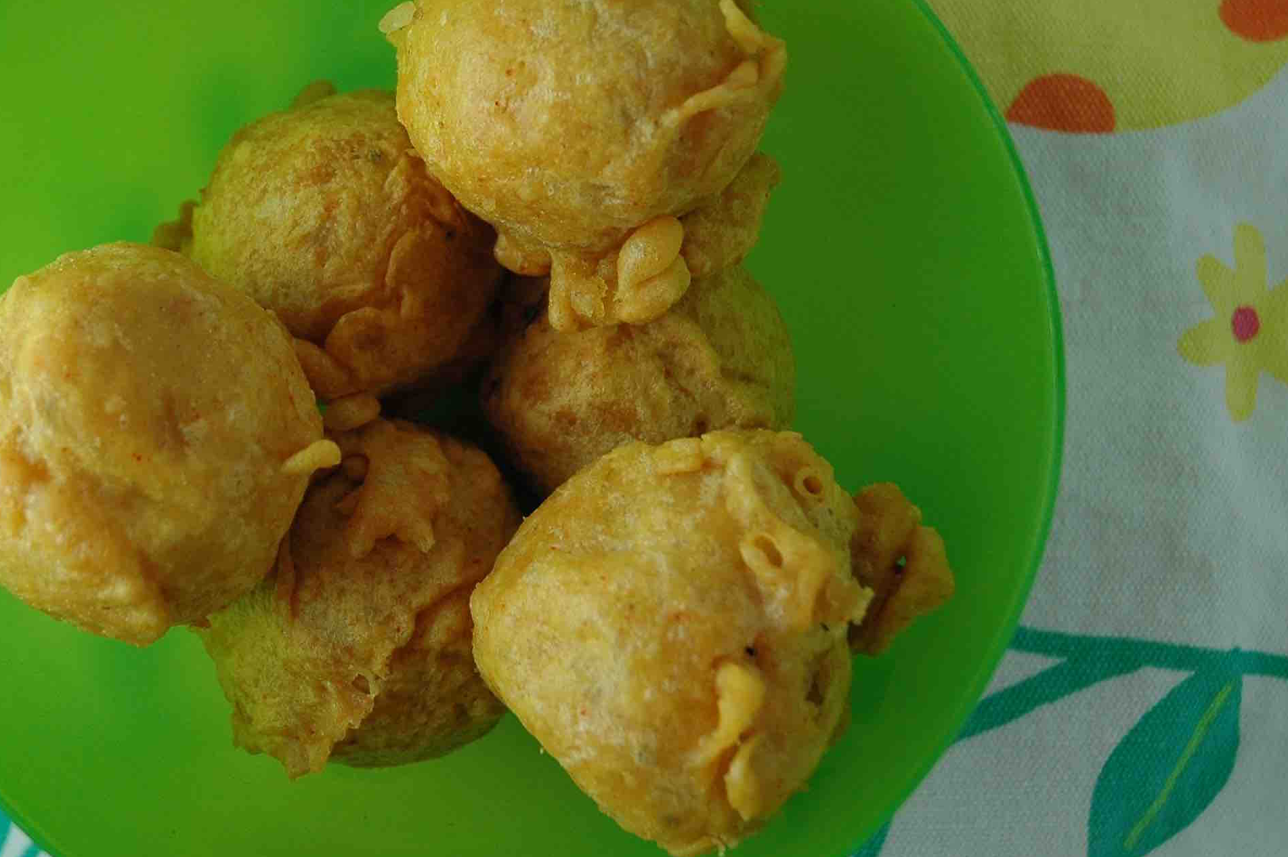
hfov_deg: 29.1
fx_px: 2459
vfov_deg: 19.7
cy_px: 339
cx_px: 386
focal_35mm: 69
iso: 400
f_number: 4
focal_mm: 29
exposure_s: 1/80
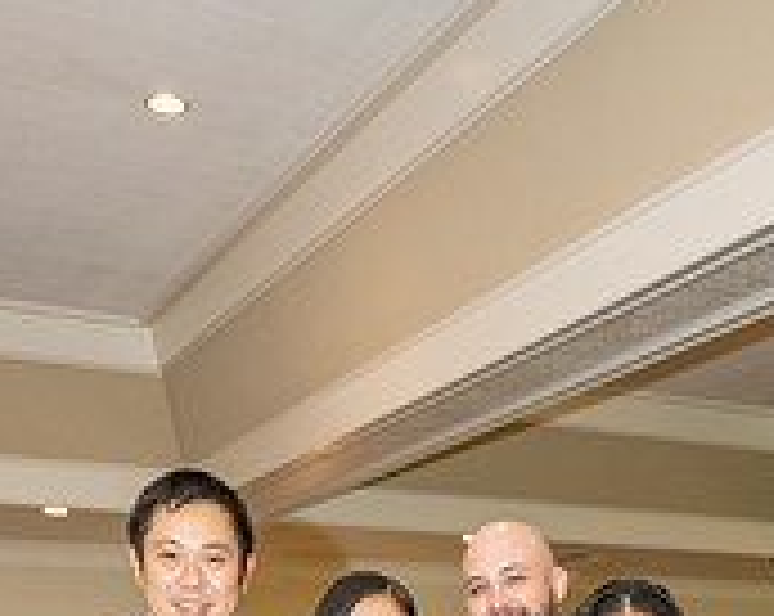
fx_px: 1349
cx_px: 482
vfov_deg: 21.2
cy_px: 958
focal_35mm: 59
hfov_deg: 31.9
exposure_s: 1/200
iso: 800
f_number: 3.5
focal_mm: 24
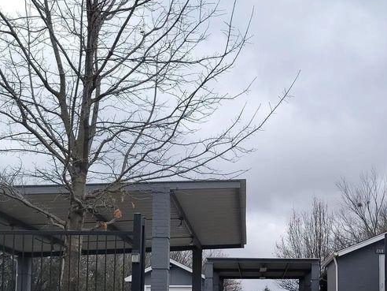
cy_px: 283
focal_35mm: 52
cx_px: 334
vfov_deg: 26.7
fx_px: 581
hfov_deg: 35.1
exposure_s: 1/457
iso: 20
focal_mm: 7
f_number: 1.8
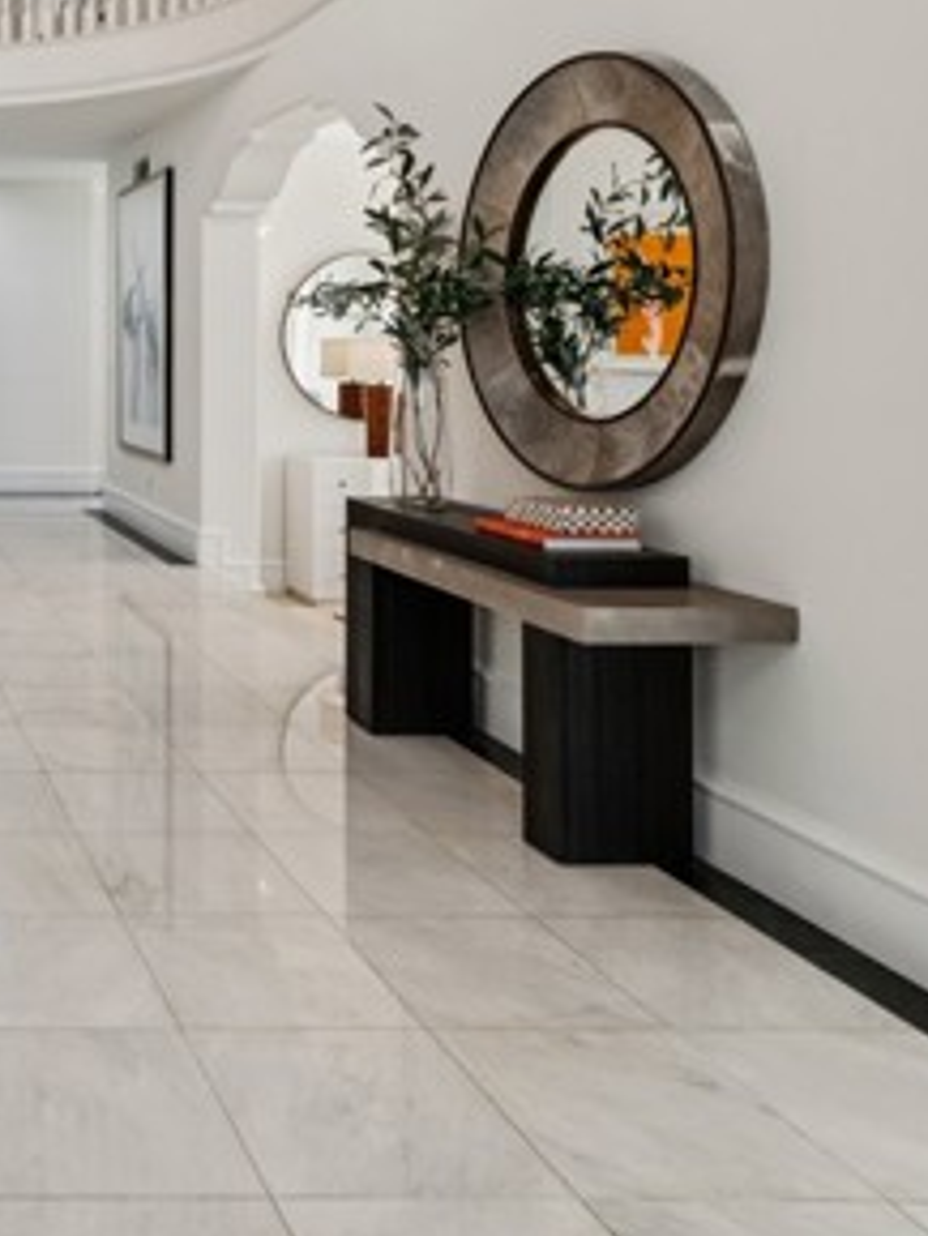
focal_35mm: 35
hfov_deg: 33.5
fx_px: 1245
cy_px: 355
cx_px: -180
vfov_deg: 51.2
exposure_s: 1/6
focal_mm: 16.4
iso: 100
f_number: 13
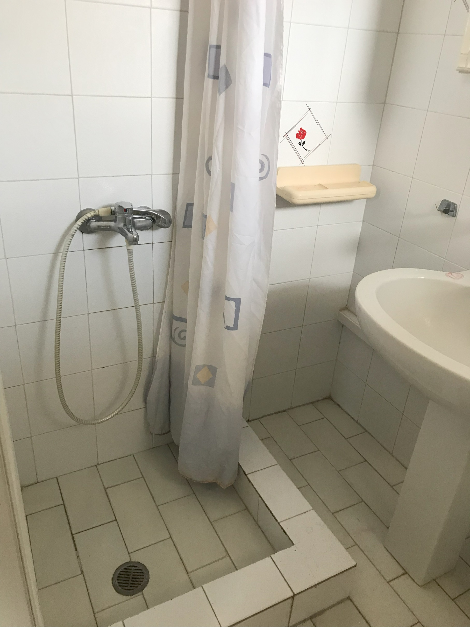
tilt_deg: -26.2
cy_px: 314
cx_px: 235
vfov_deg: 63.4
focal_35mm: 28
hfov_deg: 49.7
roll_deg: -4.6
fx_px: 507
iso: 40
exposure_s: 1/32
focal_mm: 3.99
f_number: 1.8
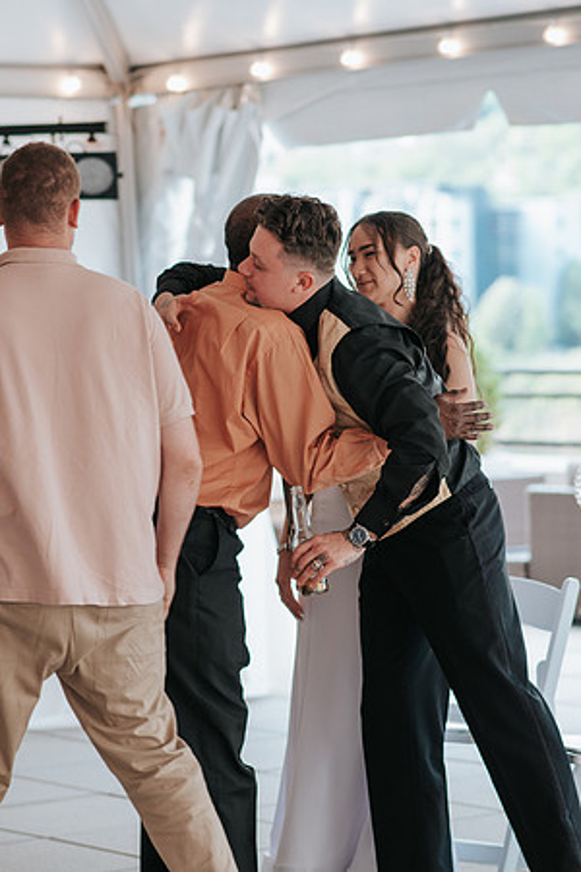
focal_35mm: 128
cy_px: 436
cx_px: 290
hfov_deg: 10.8
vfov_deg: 16.1
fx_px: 3086
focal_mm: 85
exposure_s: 1/200
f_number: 2.8
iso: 400
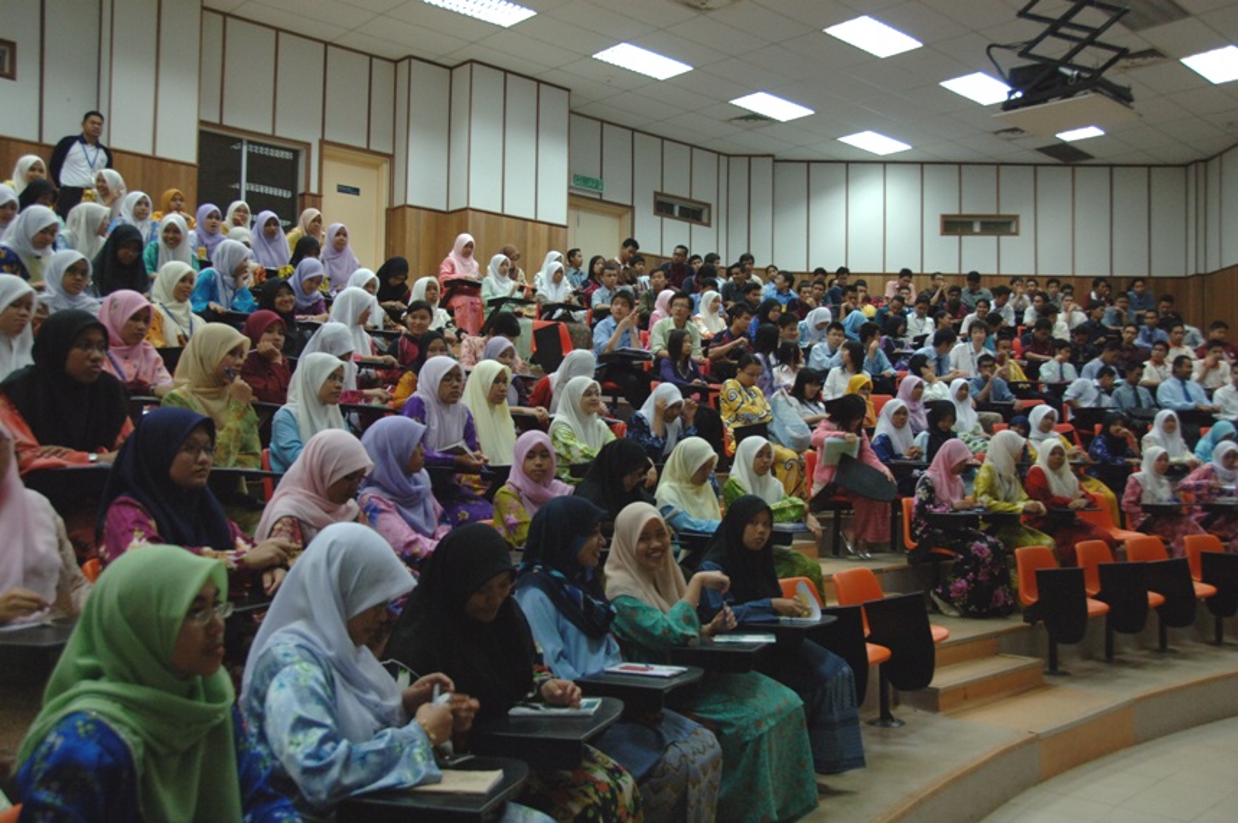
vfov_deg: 39.9
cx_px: 619
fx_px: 1134
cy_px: 412
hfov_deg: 57.3
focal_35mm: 33
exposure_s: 1/60
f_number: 3.8
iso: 800
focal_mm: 22
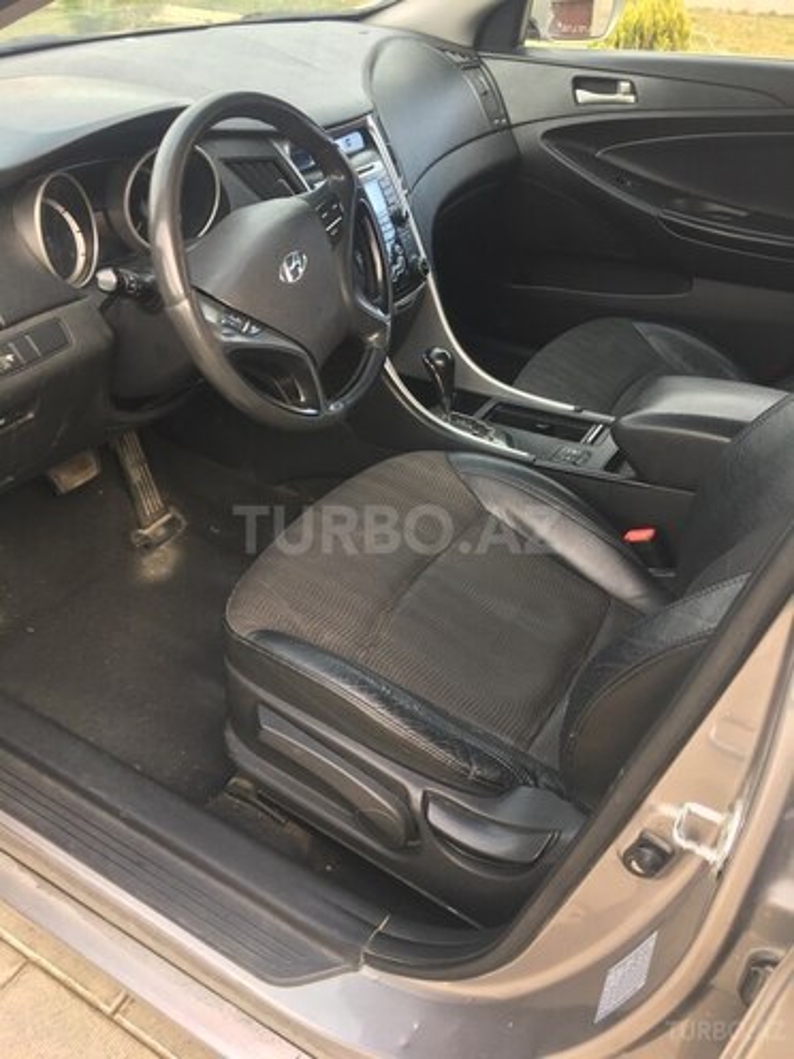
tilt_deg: -35.8
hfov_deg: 48.2
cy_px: 530
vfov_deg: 61.7
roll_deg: -2.8
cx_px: 397
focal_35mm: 29
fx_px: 887
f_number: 2.2
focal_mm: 4.15
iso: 25
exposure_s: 1/50
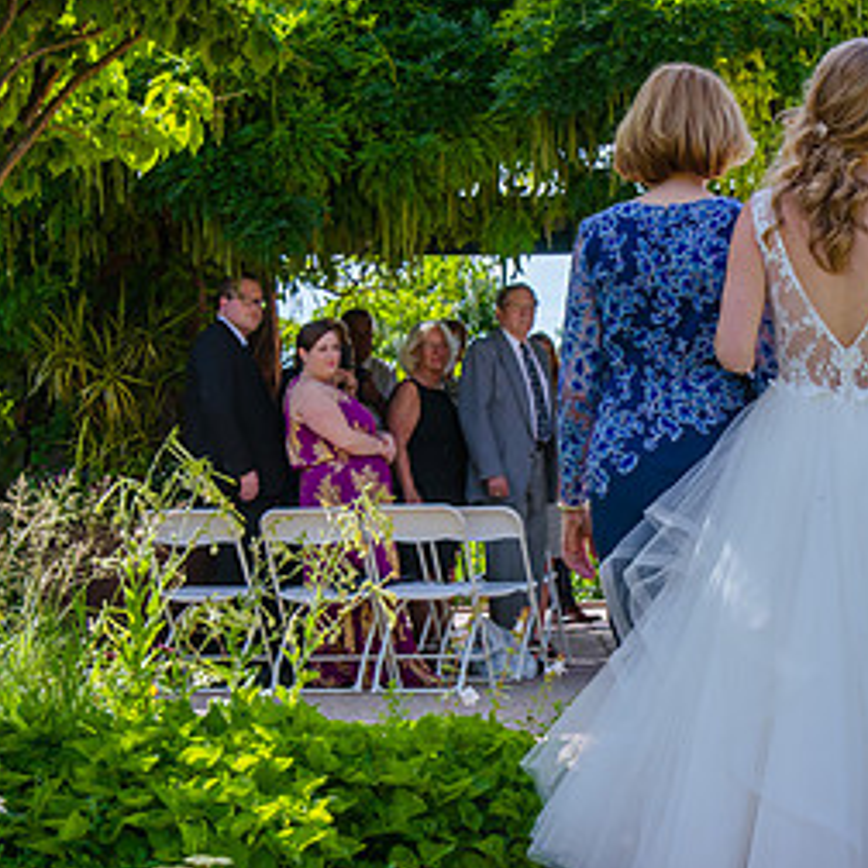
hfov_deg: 17.2
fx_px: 2865
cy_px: 556
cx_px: 589
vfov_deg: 17.2
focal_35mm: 101
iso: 200
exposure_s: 1/200
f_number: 9
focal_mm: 50
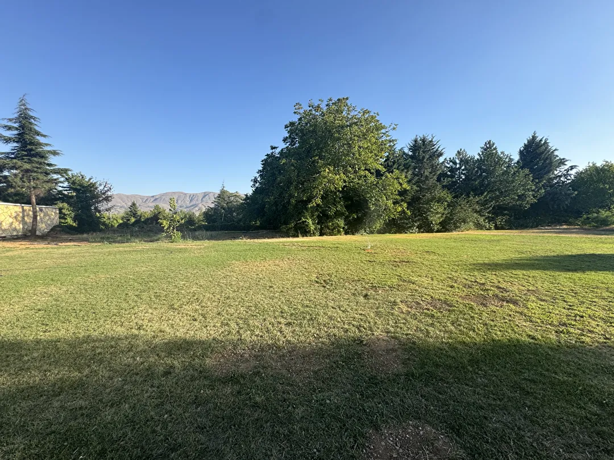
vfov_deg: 85.7
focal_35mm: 14
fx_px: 248
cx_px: 307
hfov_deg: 102.1
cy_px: 230
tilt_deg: -2.3
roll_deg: -0.4
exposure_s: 1/700
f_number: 2.2
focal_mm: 2.22
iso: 50
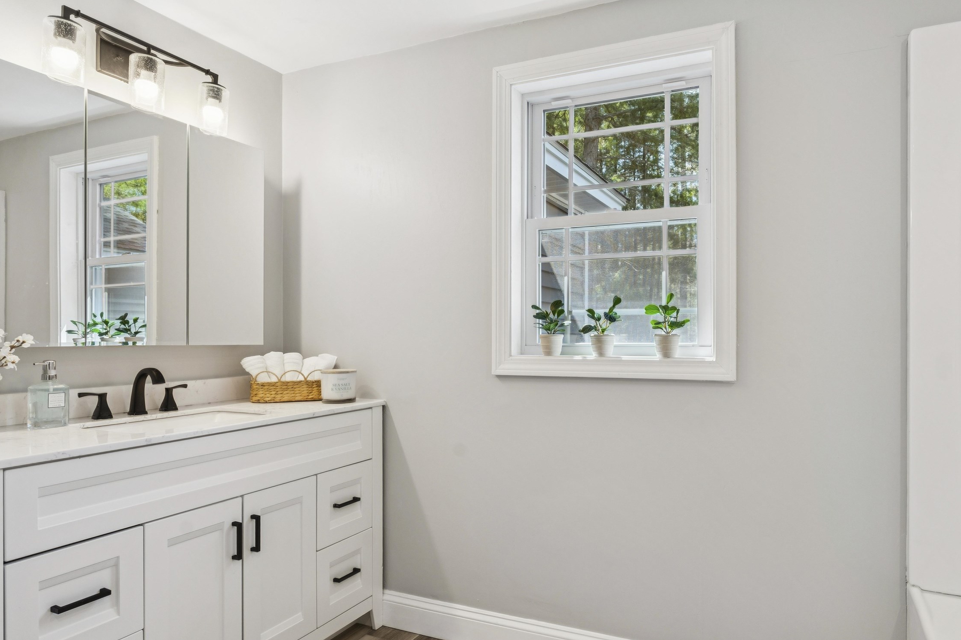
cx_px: 570
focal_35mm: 23
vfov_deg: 55.7
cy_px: 350
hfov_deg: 76.1
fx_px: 606
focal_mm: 16.5
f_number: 8
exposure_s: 1/20
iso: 500
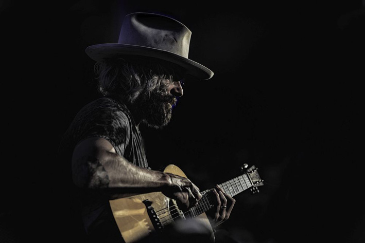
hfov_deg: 10.3
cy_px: 122
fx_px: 2028
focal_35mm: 200
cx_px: 182
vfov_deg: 6.9
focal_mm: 200
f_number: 2.8
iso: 400
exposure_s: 1/200
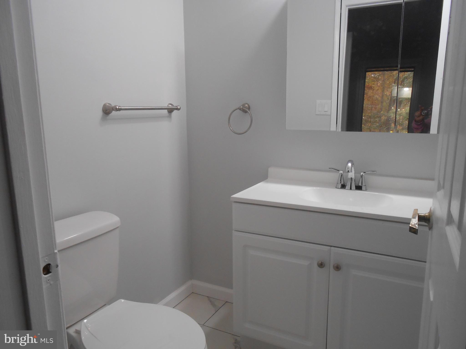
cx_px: 233
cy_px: 174
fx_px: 350
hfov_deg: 67.3
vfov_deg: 53.1
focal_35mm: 26
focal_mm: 4.6
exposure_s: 1/30
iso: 200
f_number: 3.5
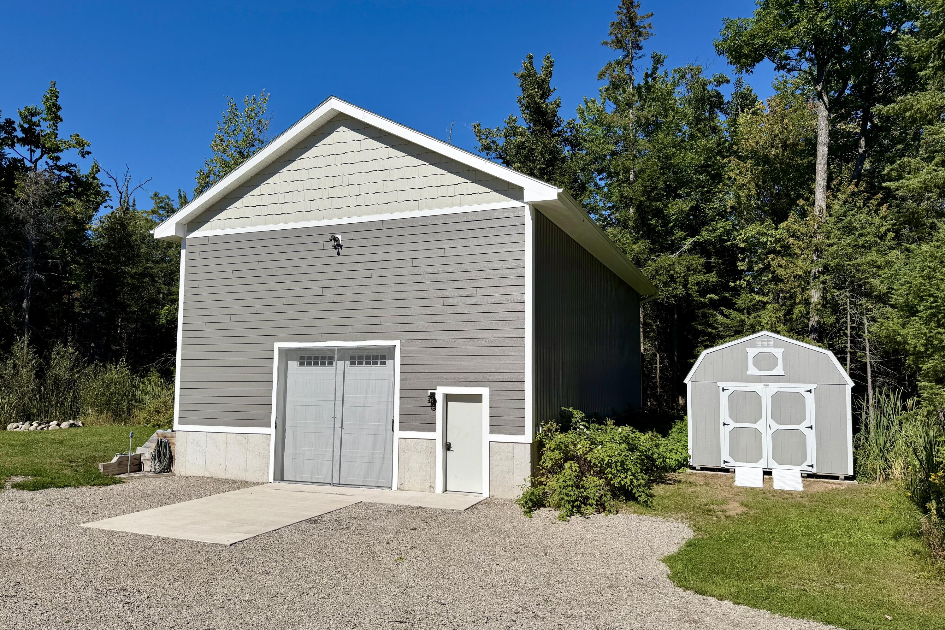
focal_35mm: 25
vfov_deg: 51.3
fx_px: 656
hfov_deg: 71.5
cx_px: 472
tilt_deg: +4.5
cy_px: 319
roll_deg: +0.0
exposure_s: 1/9091
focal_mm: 6.76
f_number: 1.78
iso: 80
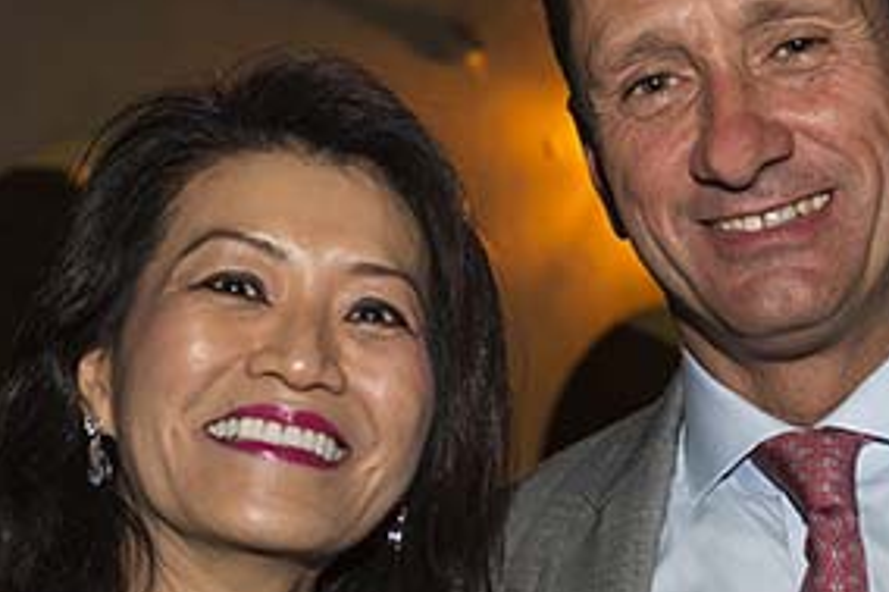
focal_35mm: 98
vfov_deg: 13.6
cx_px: 889
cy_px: 691
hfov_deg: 20.2
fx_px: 2419
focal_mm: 29
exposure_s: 1/60
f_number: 4
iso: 400
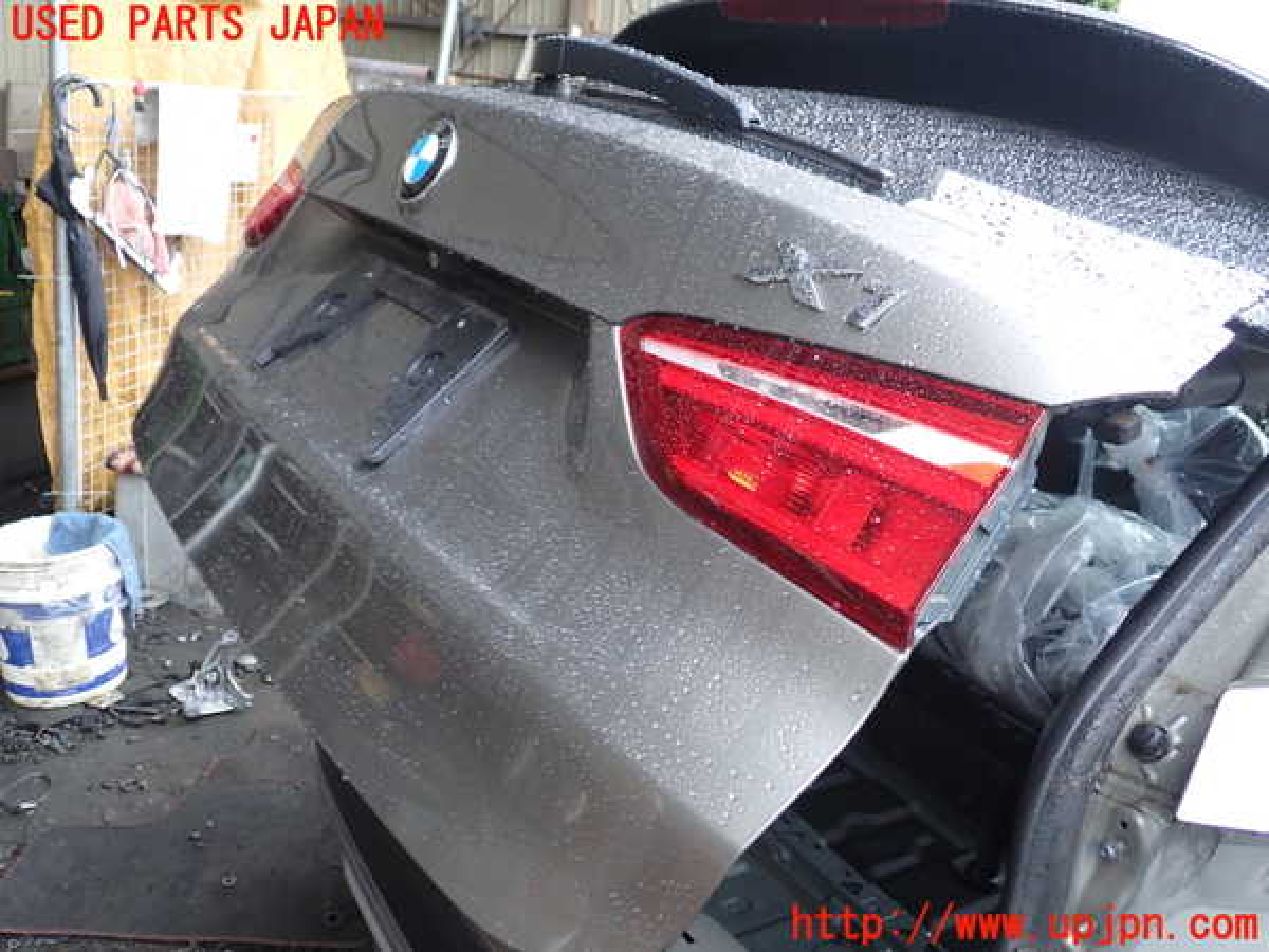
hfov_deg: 60.0
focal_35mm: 30
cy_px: 476
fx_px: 1100
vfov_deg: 46.8
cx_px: 634
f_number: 2.3
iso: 160
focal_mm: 5.4
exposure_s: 1/60
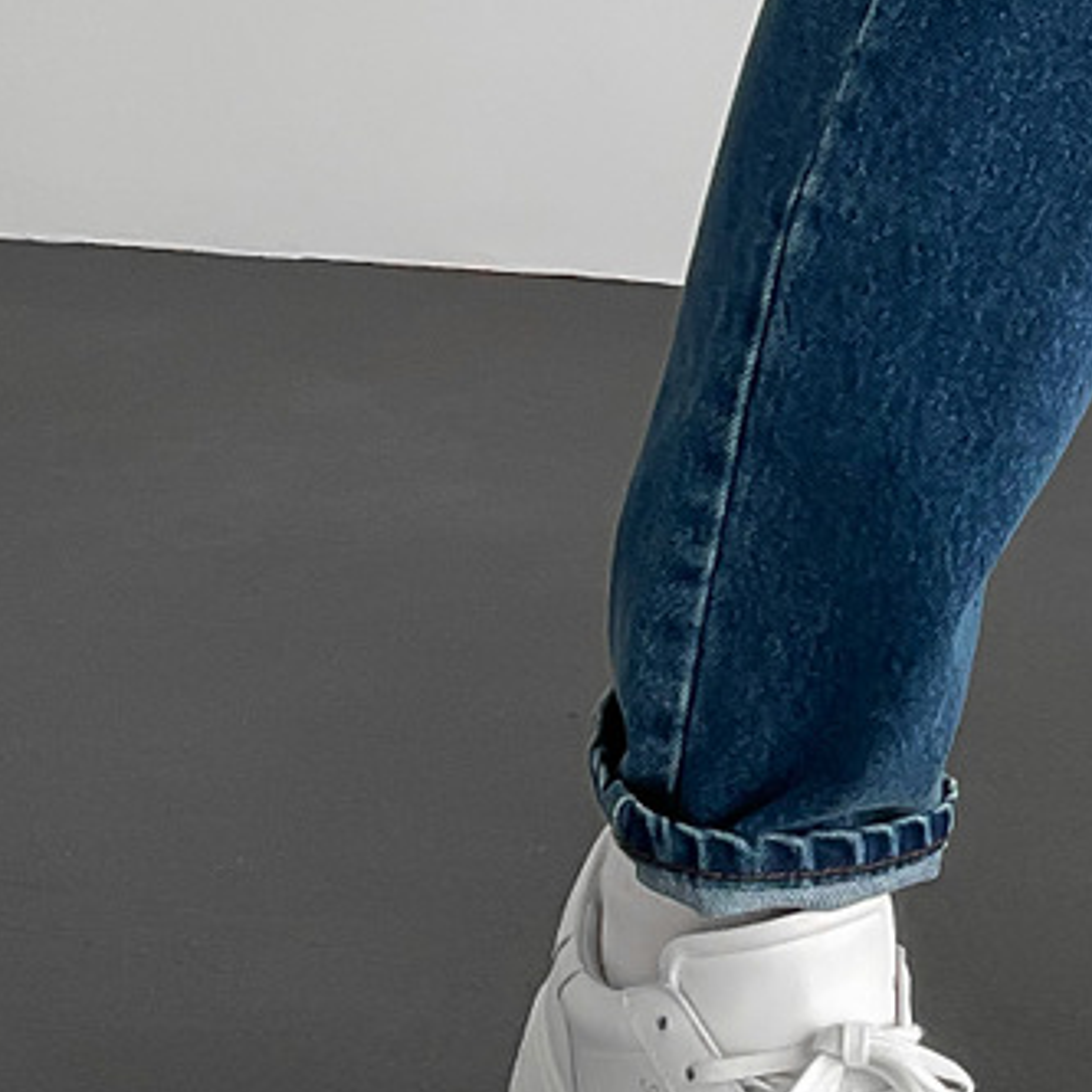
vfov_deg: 13.7
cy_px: -246
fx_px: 4390
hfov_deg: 13.7
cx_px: 1390
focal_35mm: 123
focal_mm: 3
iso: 20
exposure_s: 1/120
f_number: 1.8
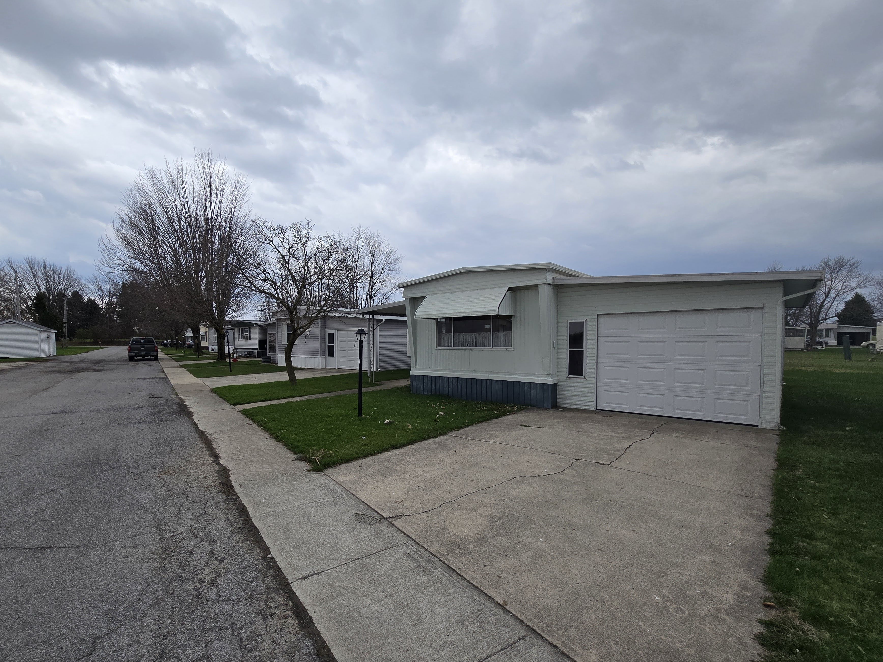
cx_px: 391
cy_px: 355
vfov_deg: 81.6
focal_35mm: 15
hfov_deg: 97.7
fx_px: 383
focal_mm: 2.2
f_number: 2.2
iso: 50
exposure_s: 1/692
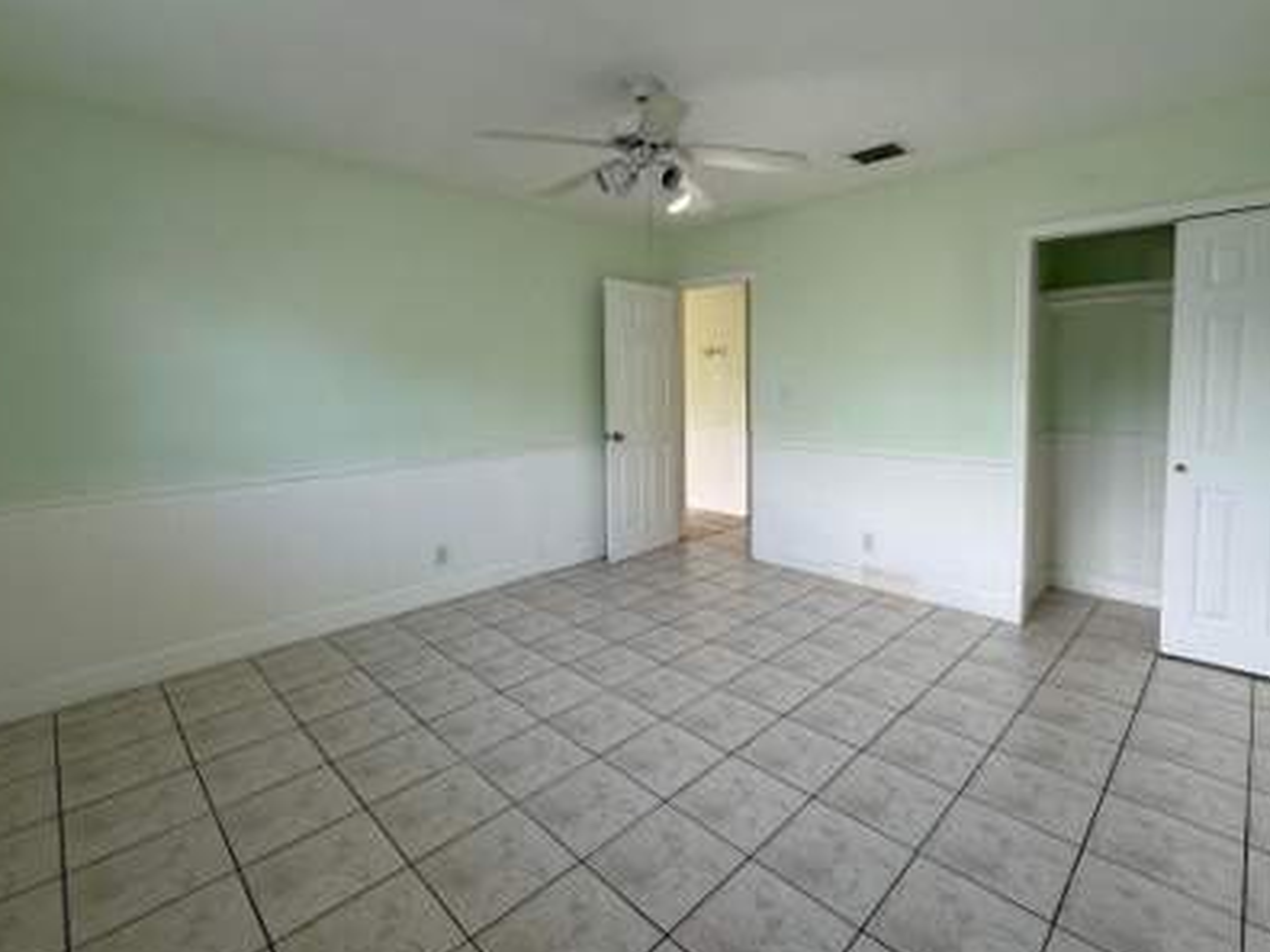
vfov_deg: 74.4
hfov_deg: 90.9
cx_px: 678
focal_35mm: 17
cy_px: 418
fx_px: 624
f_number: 2.2
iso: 125
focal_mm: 2.22
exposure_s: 1/120
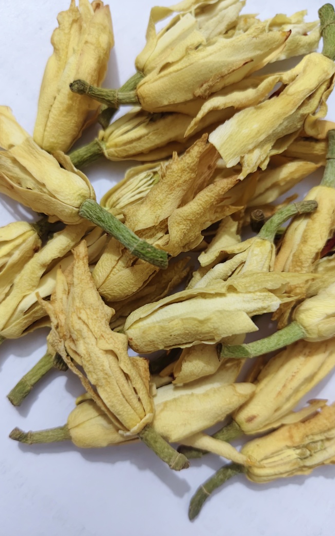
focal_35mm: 25
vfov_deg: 72.5
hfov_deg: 49.3
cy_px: 271
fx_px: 365
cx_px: 160
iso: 1344
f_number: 1.88
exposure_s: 1/50
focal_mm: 5.56
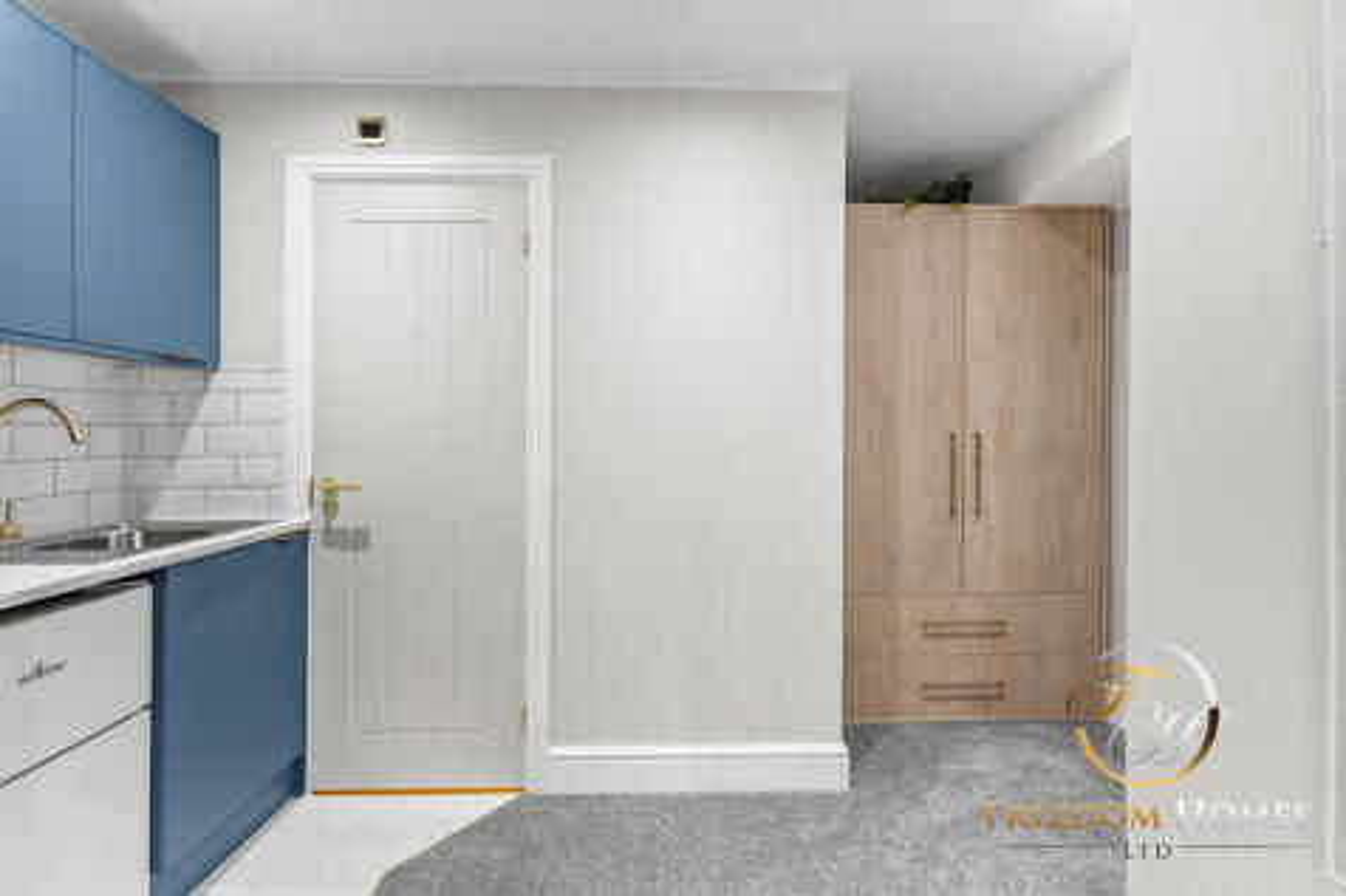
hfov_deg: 104.3
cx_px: 673
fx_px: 523
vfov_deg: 81.2
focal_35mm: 14
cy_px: 448
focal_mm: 14
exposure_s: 1/10
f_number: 5.6
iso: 200
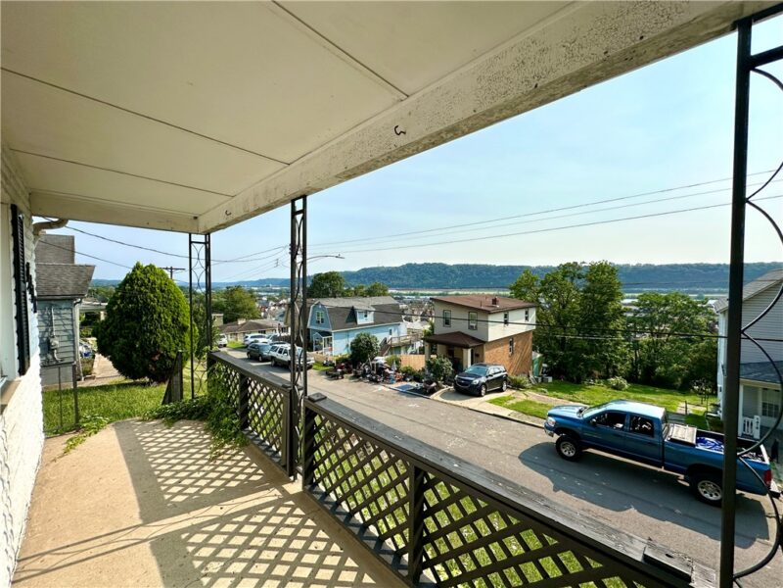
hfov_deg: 102.1
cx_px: 392
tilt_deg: -3.3
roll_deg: -0.9
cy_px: 294
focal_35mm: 14
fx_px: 317
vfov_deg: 85.7
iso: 50
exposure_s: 1/3610
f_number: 2.2
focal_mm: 2.22
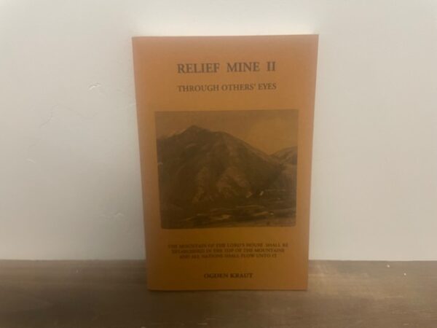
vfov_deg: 53.1
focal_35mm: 26
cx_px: 218
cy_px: 164
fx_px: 328
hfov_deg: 67.3
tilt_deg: -23.6
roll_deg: +2.1
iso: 320
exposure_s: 1/60
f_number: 1.6
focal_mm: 4.2
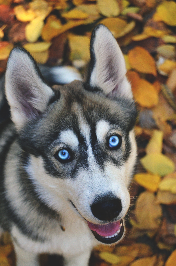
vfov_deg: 24.7
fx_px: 608
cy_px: 133
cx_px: 88
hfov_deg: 16.5
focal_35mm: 82
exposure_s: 1/320
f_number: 5.6
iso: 1600
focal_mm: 55
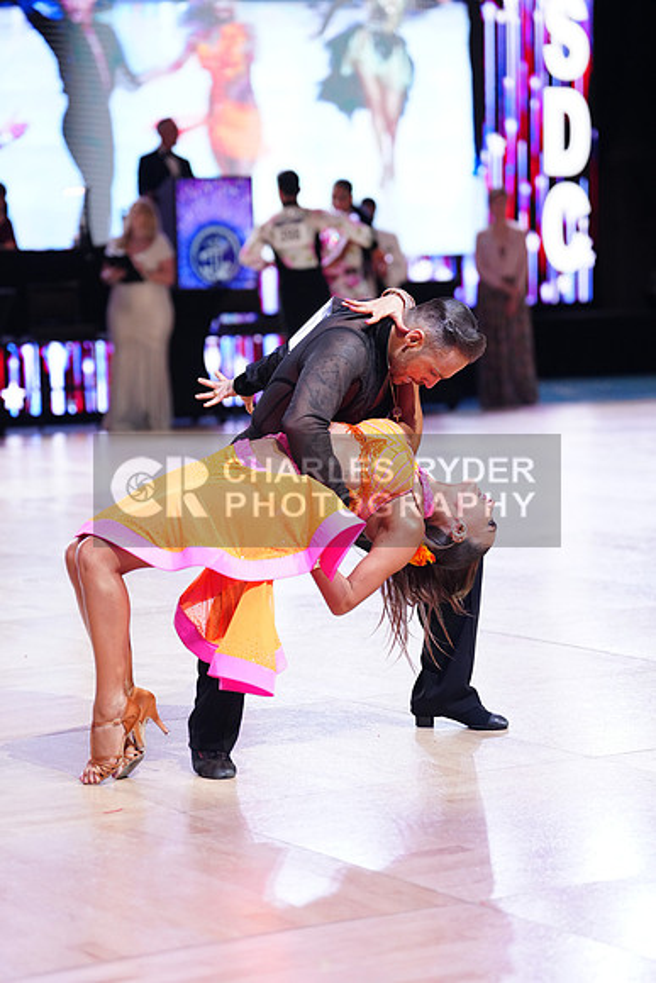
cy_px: 492
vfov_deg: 18.9
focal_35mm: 108
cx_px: 328
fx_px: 2950
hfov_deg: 12.7
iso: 2000
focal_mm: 108
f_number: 2.8
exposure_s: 1/500
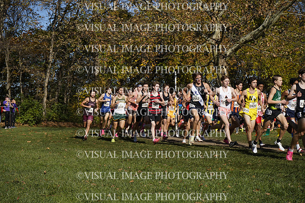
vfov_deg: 19.5
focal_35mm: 70
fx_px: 593
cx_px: 152
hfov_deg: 28.8
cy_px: 102
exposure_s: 1/2500
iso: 800
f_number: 9
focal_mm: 70
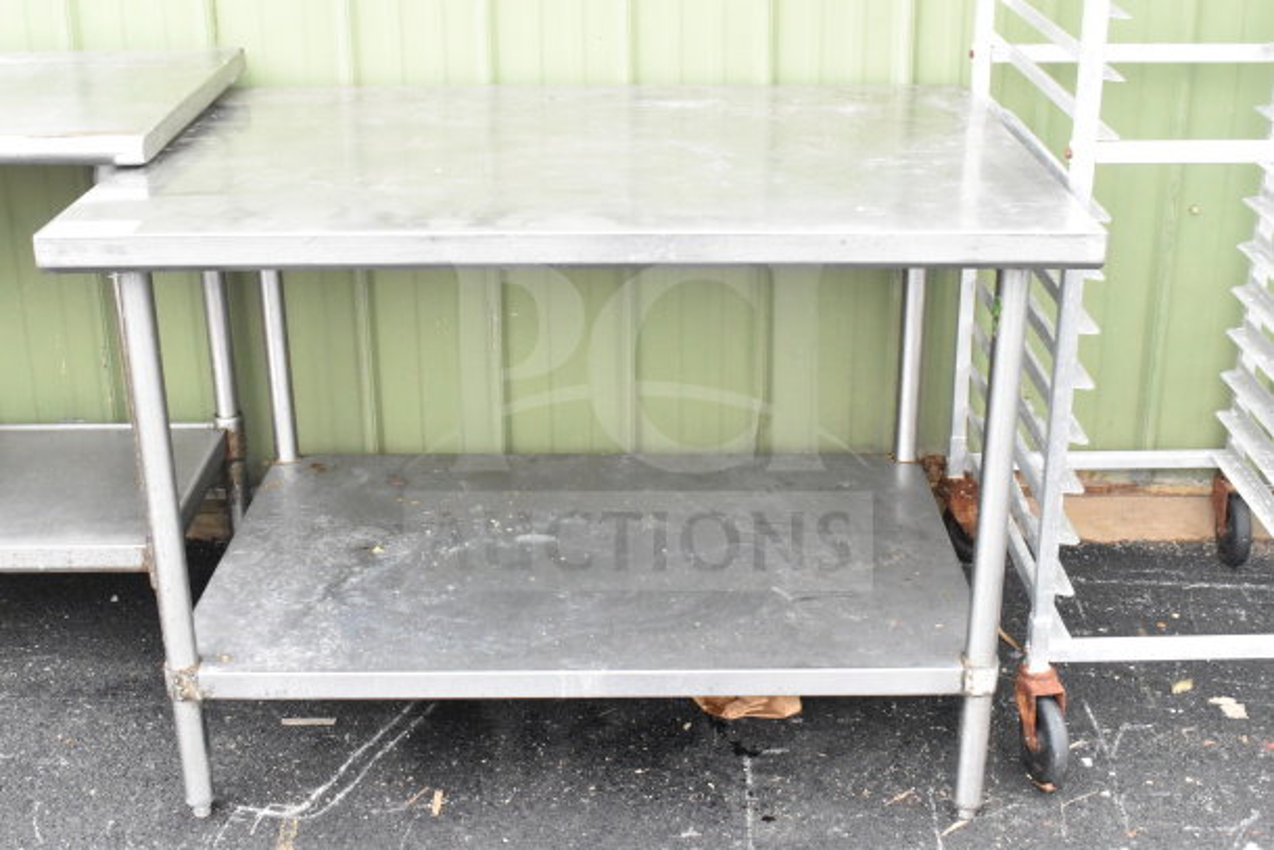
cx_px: 637
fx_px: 1646
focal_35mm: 46
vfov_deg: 29.0
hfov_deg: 42.3
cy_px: 425
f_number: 11
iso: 6400
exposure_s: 1/500
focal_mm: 31
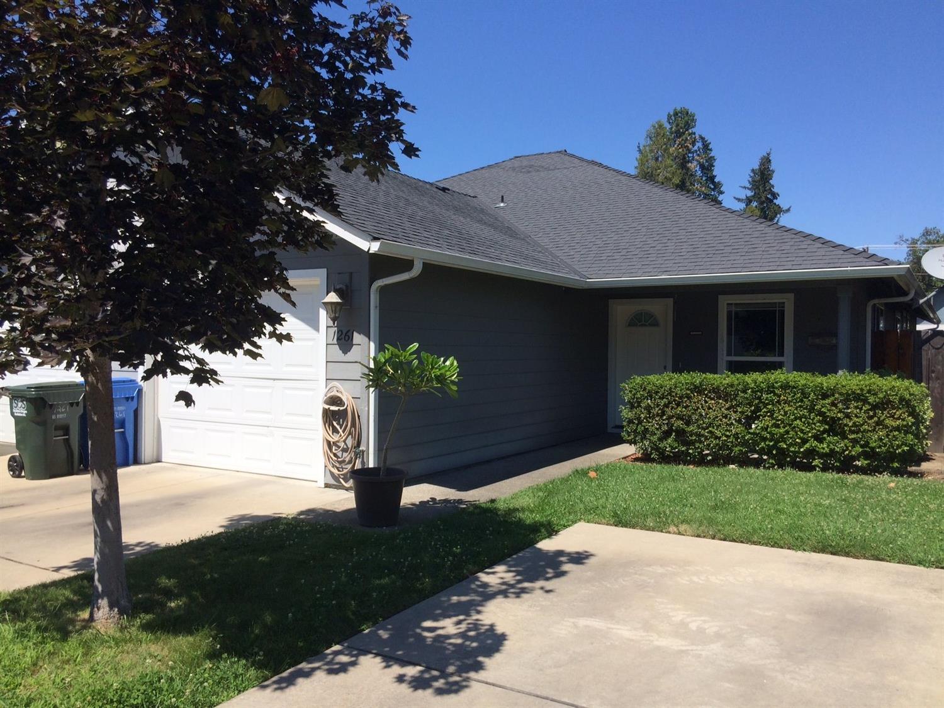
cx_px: 472
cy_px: 354
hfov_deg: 61.7
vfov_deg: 48.2
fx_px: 791
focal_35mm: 29
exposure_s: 1/1953
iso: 32
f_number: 2.2
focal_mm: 4.15
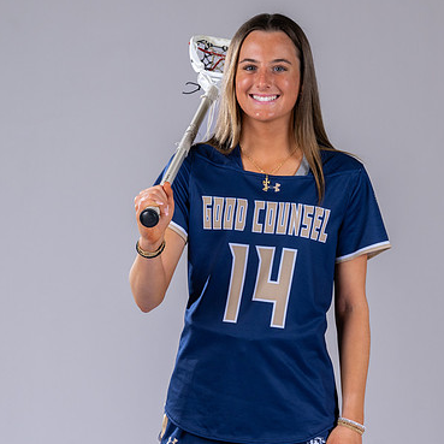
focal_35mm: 174
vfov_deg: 10.0
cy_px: 262
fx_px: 2525
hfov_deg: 10.0
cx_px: 248
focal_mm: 93
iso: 250
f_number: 6.3
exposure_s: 1/200
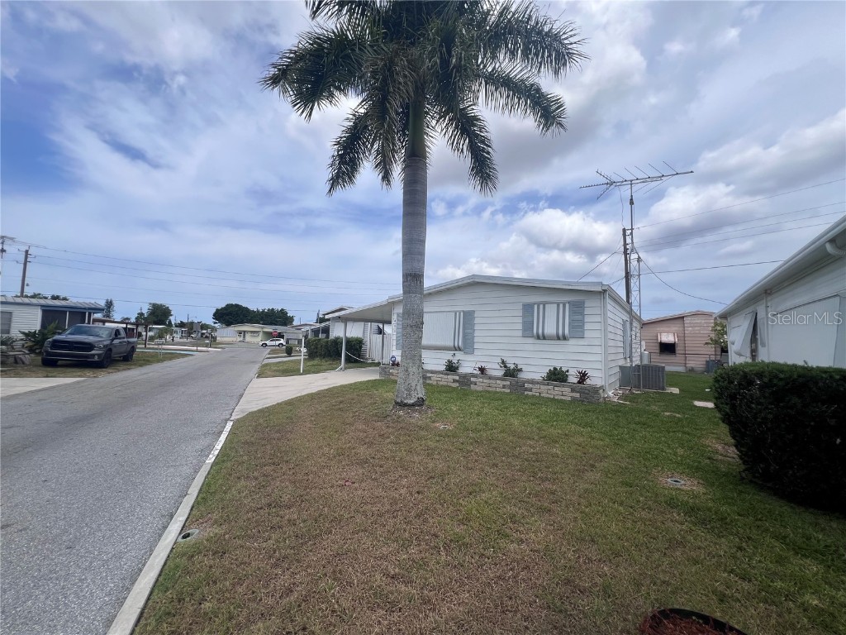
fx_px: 318
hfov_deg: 106.2
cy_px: 318
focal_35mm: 13
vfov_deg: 89.9
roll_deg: -1.7
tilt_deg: +3.7
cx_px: 423
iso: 32
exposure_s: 1/3311
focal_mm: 1.57
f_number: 1.8
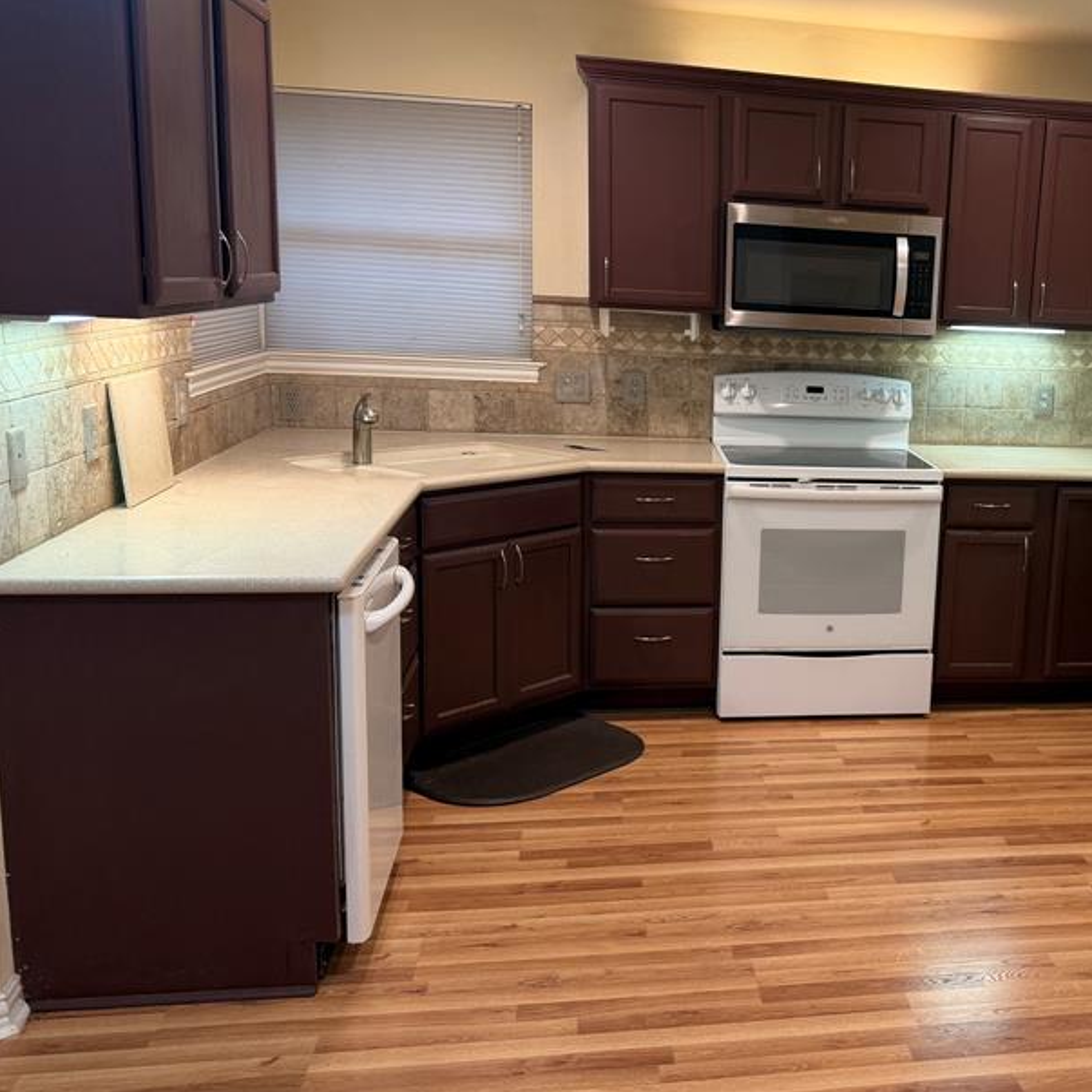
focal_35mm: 36
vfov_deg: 46.0
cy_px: 518
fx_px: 1285
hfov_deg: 43.6
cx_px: 895
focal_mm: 6.76
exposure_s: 1/60
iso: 125
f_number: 1.78
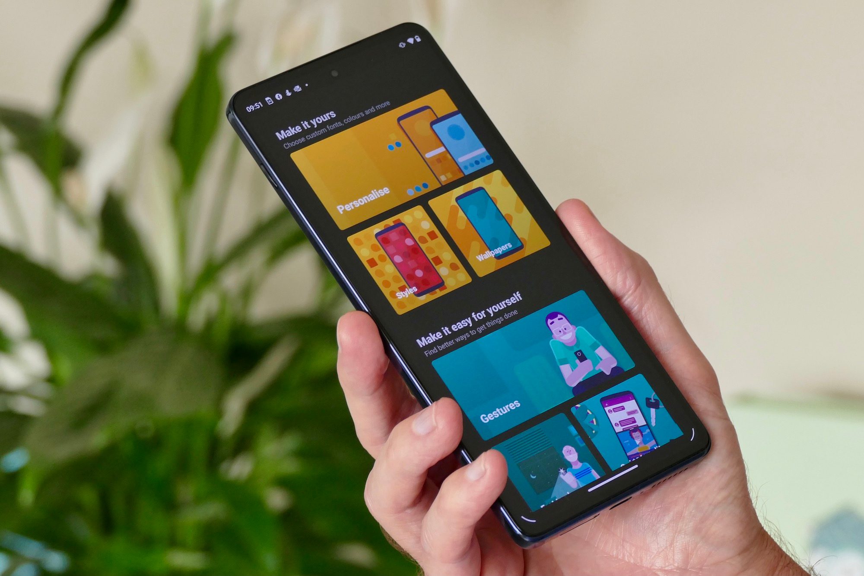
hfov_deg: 14.3
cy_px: 288
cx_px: 432
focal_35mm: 144
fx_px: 3455
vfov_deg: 9.5
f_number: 4.5
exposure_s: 1/80
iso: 500
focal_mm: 52.4
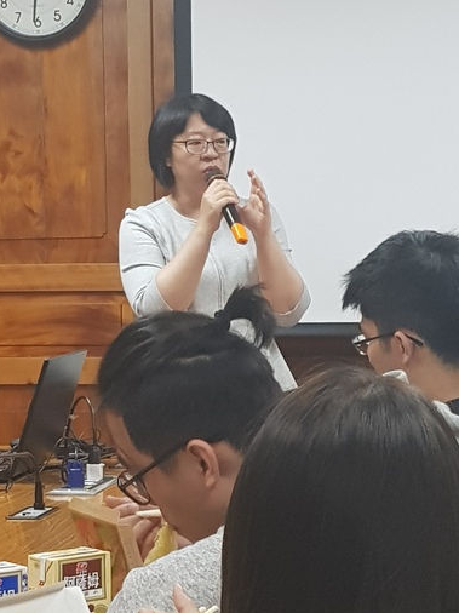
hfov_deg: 39.2
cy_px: 219
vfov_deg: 50.7
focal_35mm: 36
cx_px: 158
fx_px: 637
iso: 200
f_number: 1.7
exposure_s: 1/60
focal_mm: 4.2
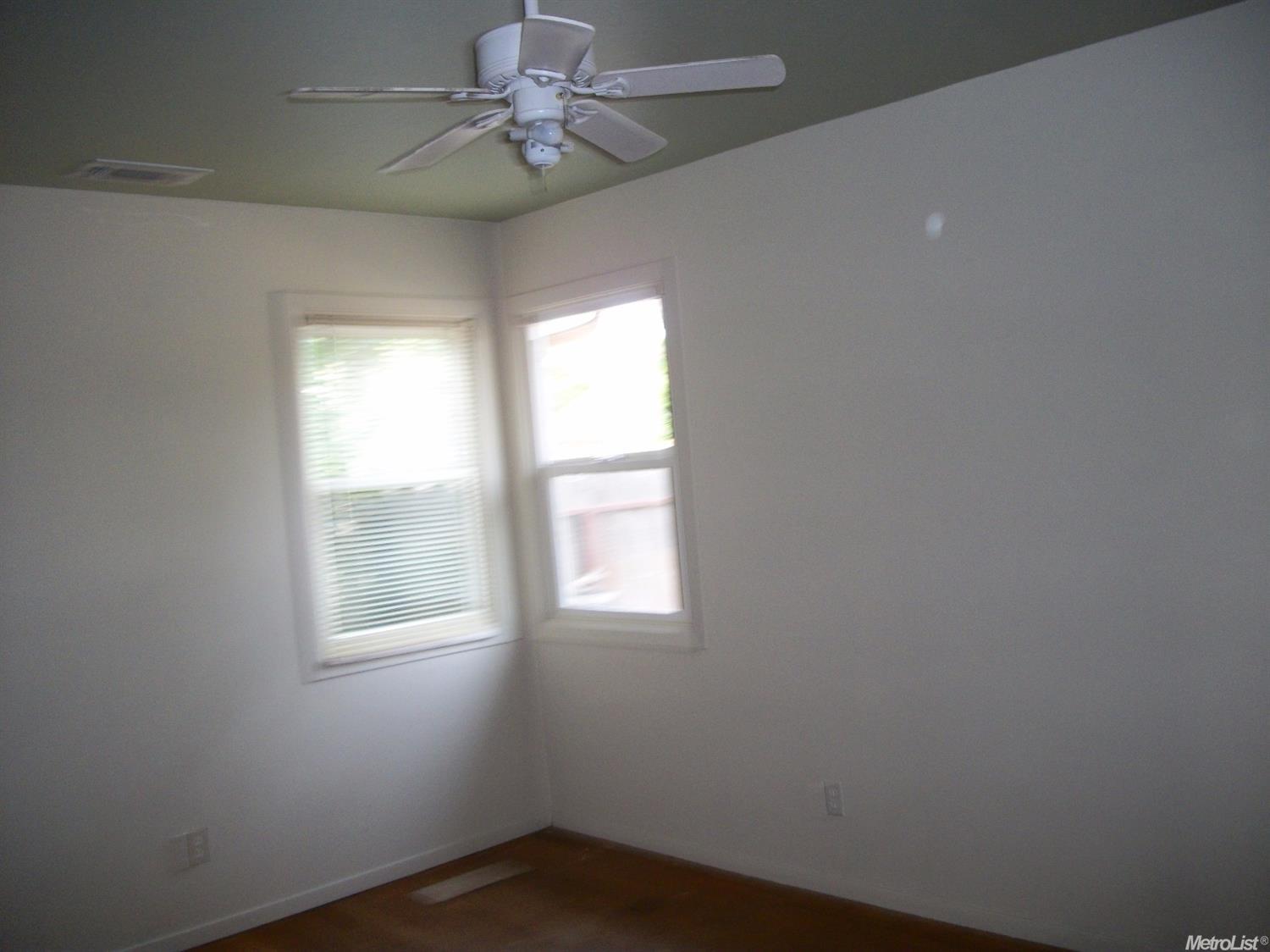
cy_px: 476
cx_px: 635
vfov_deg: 44.1
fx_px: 1174
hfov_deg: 56.8
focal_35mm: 32
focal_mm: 5.7
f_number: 2.9
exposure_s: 1/40
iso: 160
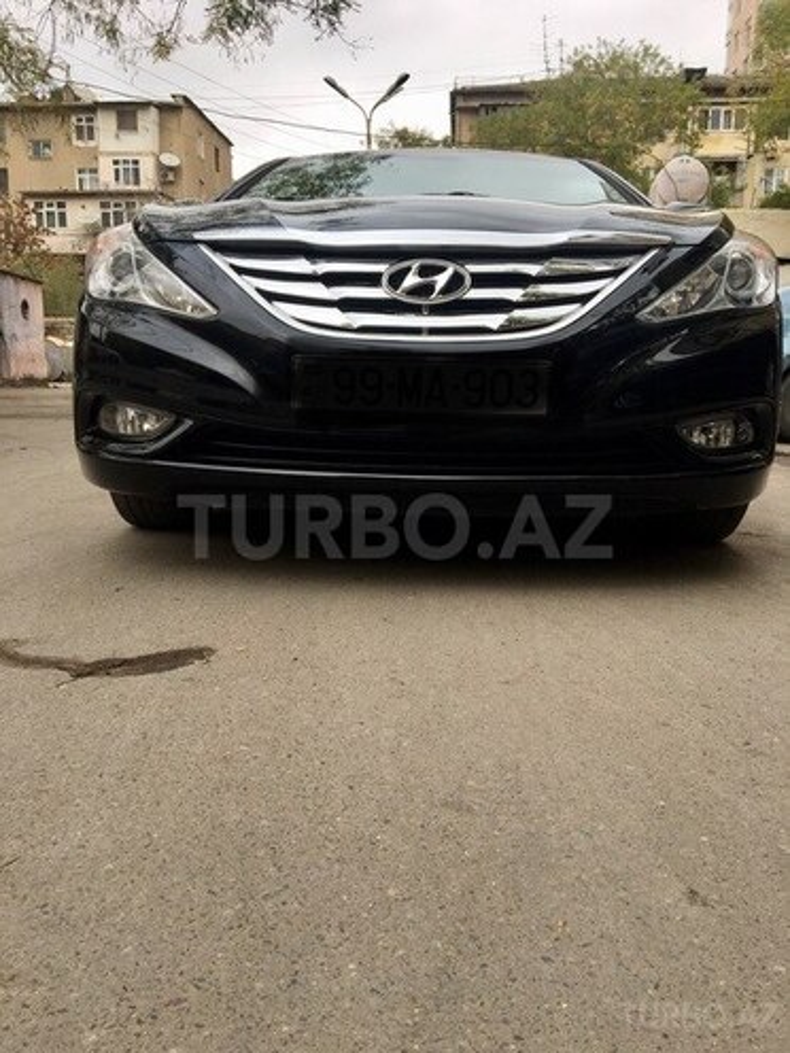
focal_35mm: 29
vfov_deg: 61.7
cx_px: 395
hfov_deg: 48.2
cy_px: 526
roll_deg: +1.0
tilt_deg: -9.8
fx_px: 882
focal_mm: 4.15
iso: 25
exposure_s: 1/509
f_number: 2.2
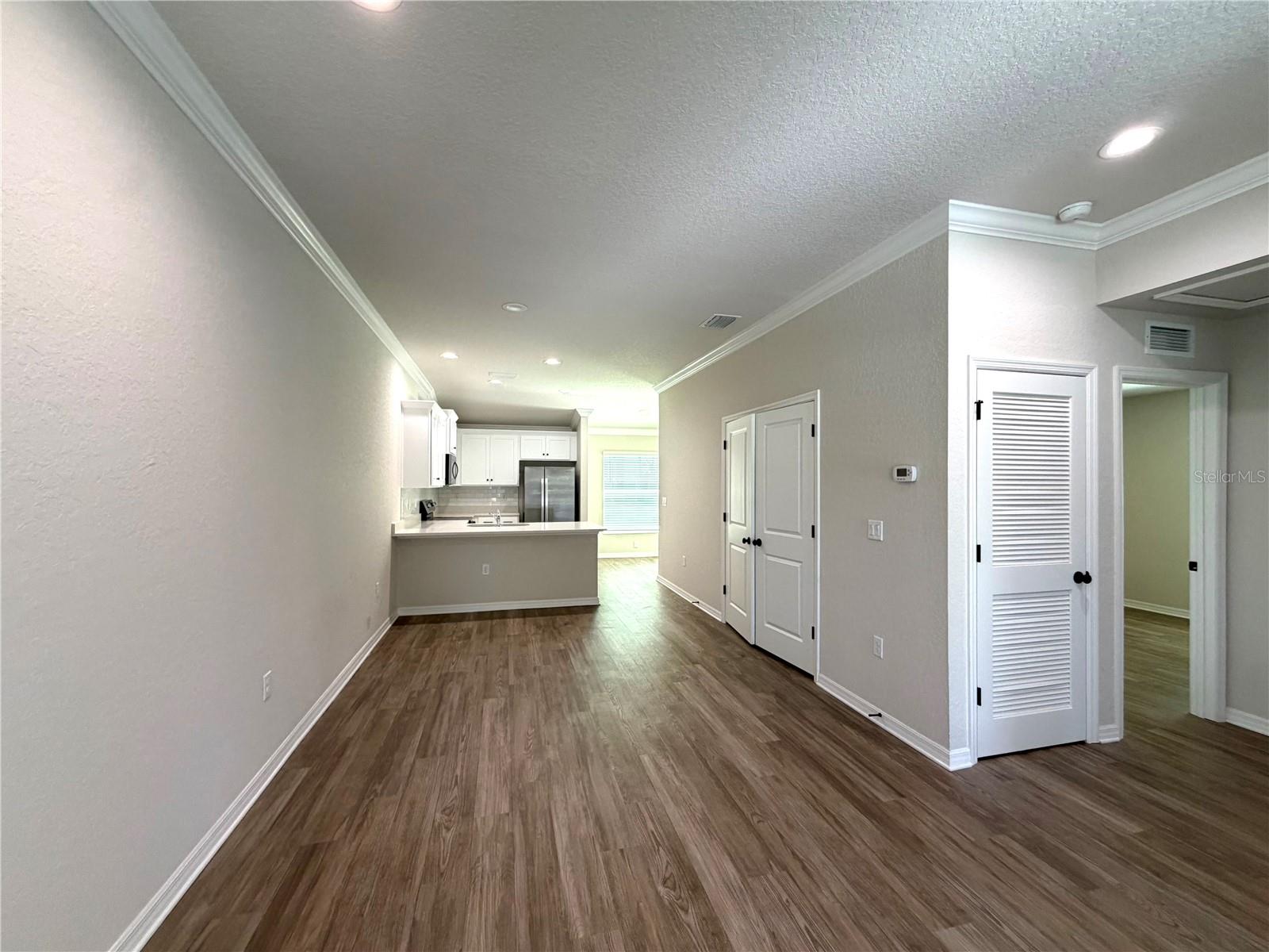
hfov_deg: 102.1
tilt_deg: +1.6
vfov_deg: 85.7
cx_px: 634
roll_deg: -0.2
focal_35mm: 14
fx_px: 513
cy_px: 476
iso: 200
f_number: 2.2
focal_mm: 2.22
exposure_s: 1/120
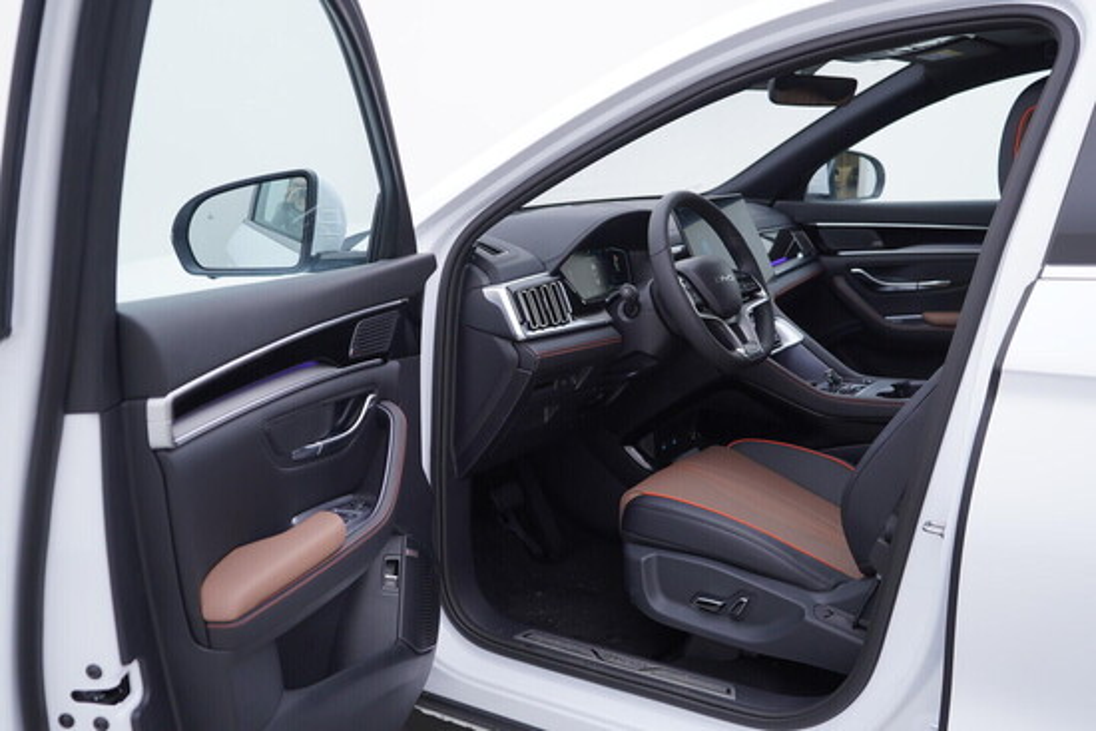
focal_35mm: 36
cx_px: 548
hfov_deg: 53.1
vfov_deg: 36.9
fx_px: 1096
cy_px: 366
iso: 125
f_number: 3.5
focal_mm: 24
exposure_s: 1/60
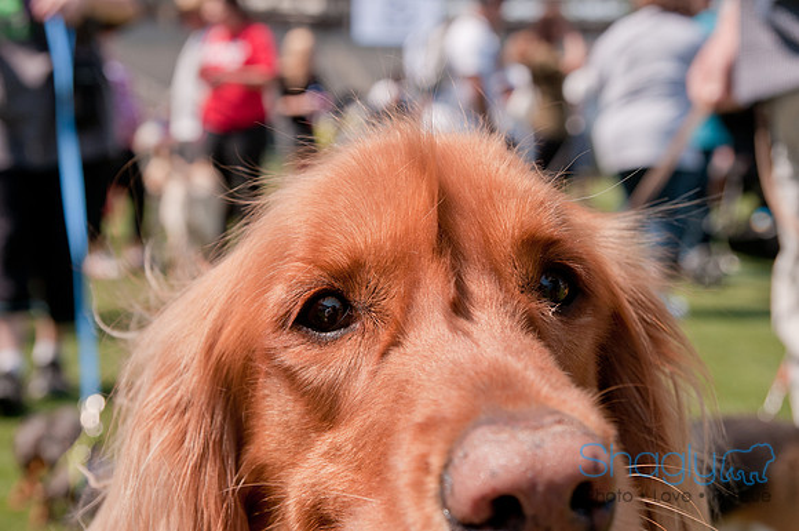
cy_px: 266
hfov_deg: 33.4
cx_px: 400
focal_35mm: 60
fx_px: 1330
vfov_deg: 22.6
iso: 200
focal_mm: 40
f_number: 5.6
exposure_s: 1/640
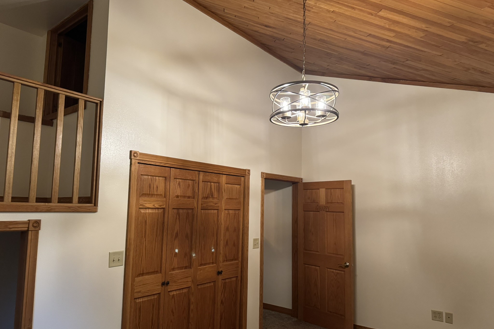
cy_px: 175
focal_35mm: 25
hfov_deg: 71.5
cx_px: 247
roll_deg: -0.9
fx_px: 343
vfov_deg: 51.2
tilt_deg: +4.2
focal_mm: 6.76
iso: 500
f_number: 1.78
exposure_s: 1/60
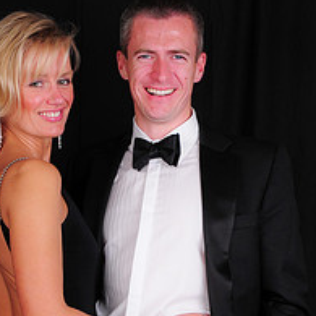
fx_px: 1033
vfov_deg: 17.2
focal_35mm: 100
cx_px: 129
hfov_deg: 17.4
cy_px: 279
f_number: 8
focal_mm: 34
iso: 200
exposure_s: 1/125
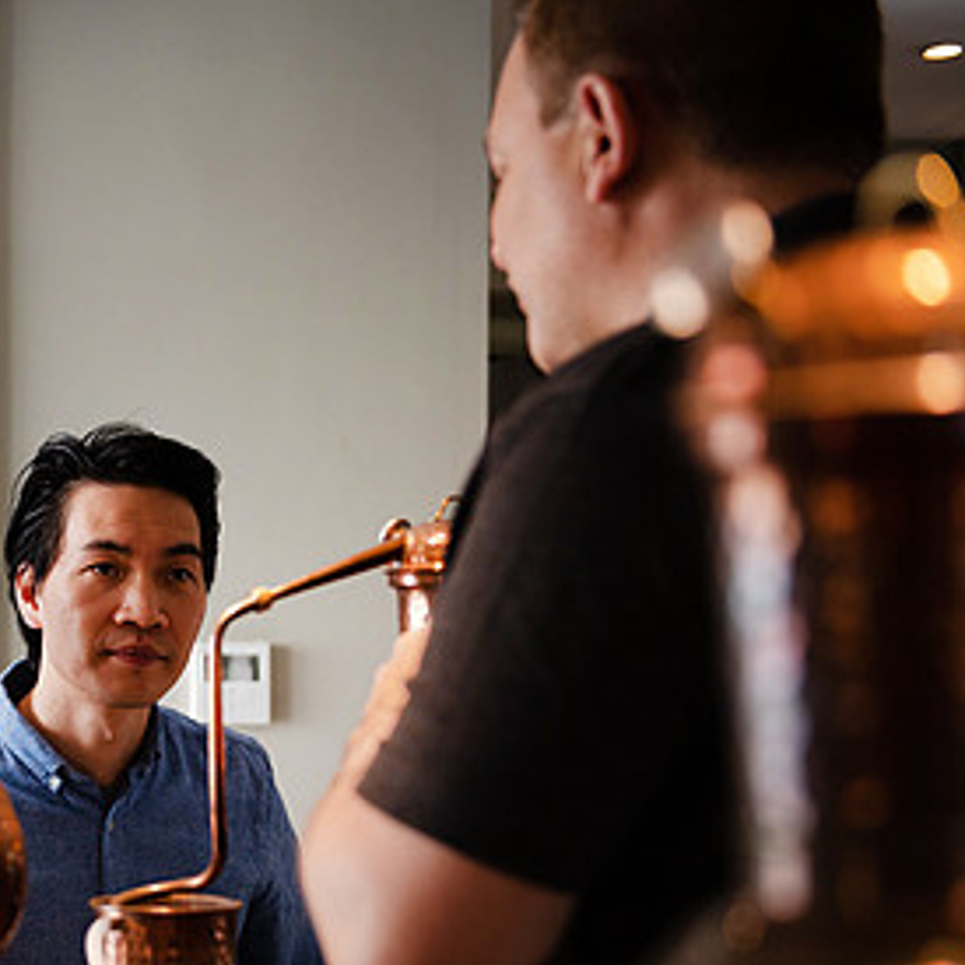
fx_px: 2712
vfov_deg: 20.1
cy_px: 637
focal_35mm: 86
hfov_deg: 19.5
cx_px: -21
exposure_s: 1/250
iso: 320
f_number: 2.8
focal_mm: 48
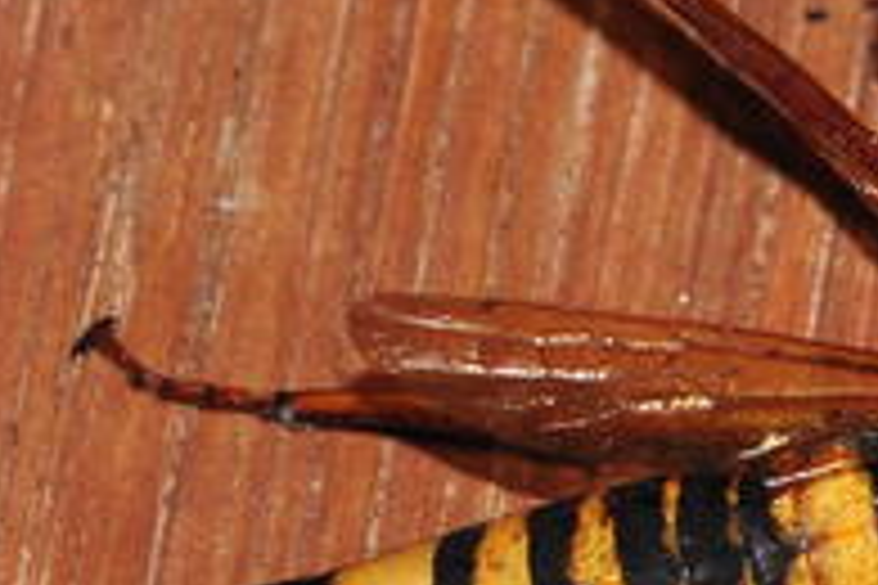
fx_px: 16217
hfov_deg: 3.1
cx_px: 817
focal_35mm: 665
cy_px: 446
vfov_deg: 2.1
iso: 320
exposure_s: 1/60
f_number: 7.1
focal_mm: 90
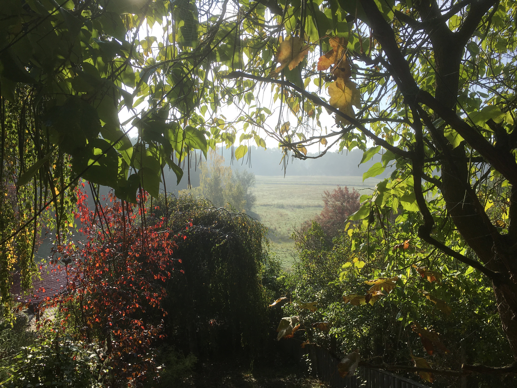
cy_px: 194
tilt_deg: -5.0
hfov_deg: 61.7
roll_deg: -0.5
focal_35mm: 29
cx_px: 258
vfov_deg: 48.2
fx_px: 433
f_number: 2.2
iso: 25
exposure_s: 1/1241
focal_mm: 4.15
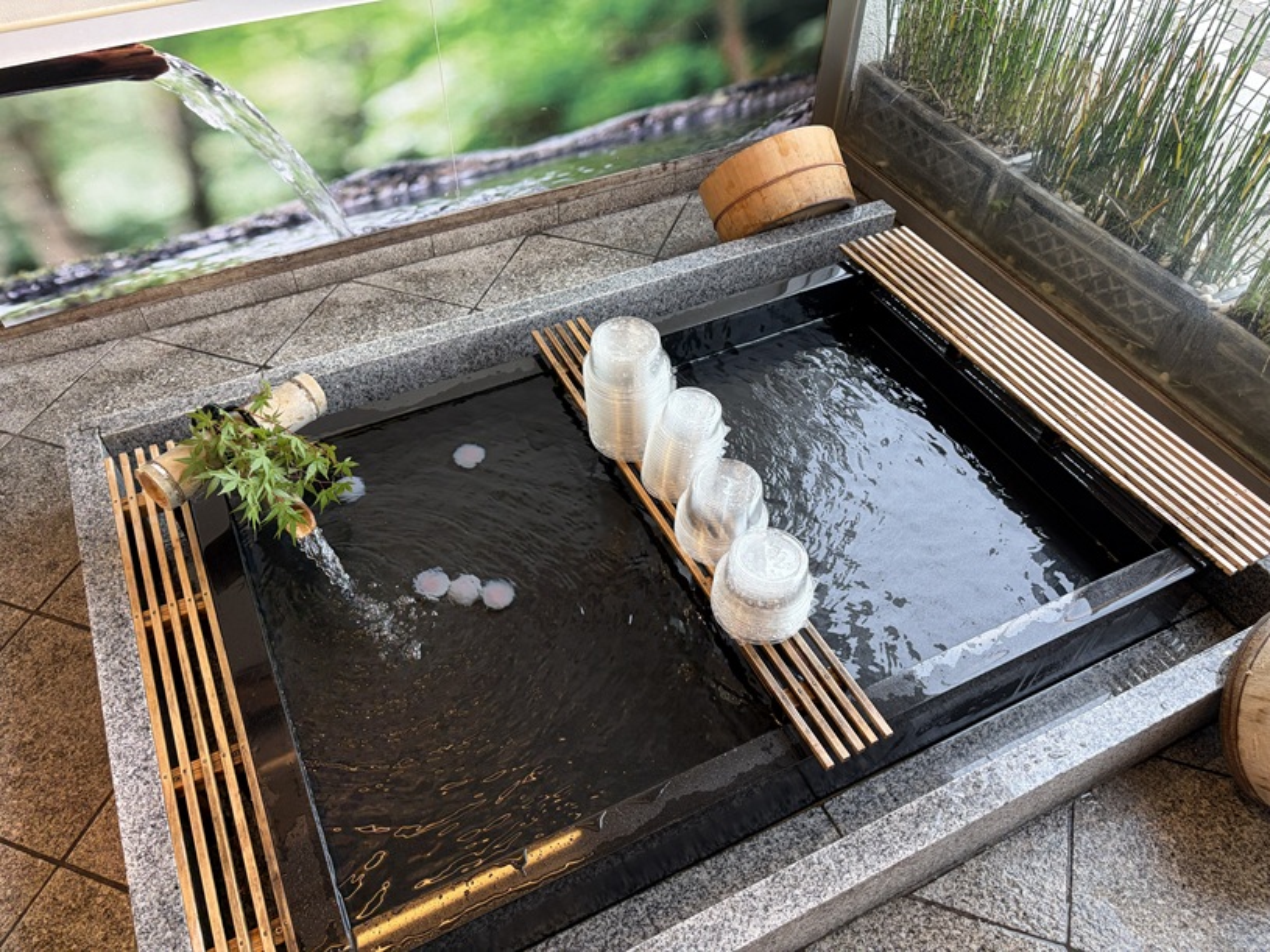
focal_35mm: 26
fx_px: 954
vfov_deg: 53.1
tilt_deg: -46.8
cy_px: 476
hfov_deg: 67.3
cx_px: 635
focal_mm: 5.96
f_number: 1.6
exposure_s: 1/128
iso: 50
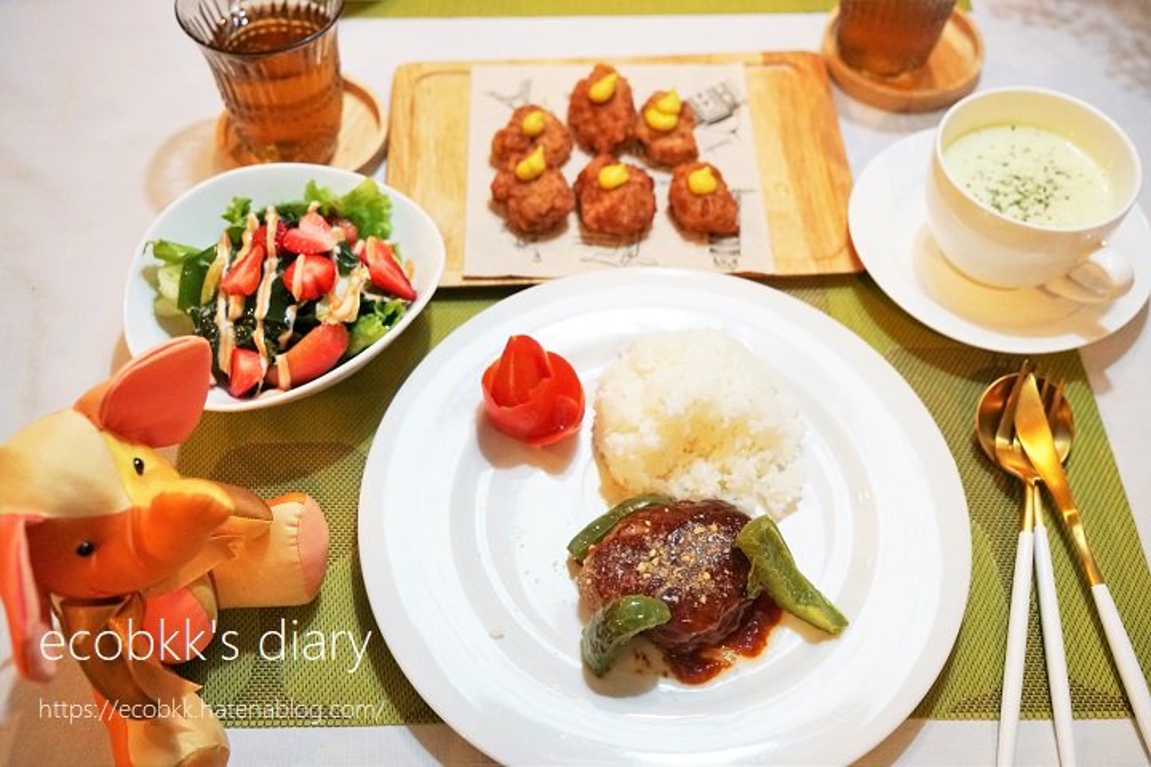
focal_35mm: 37
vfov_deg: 35.9
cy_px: 384
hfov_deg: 51.9
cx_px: 576
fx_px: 1183
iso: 2500
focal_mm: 37
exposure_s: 1/250
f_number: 5
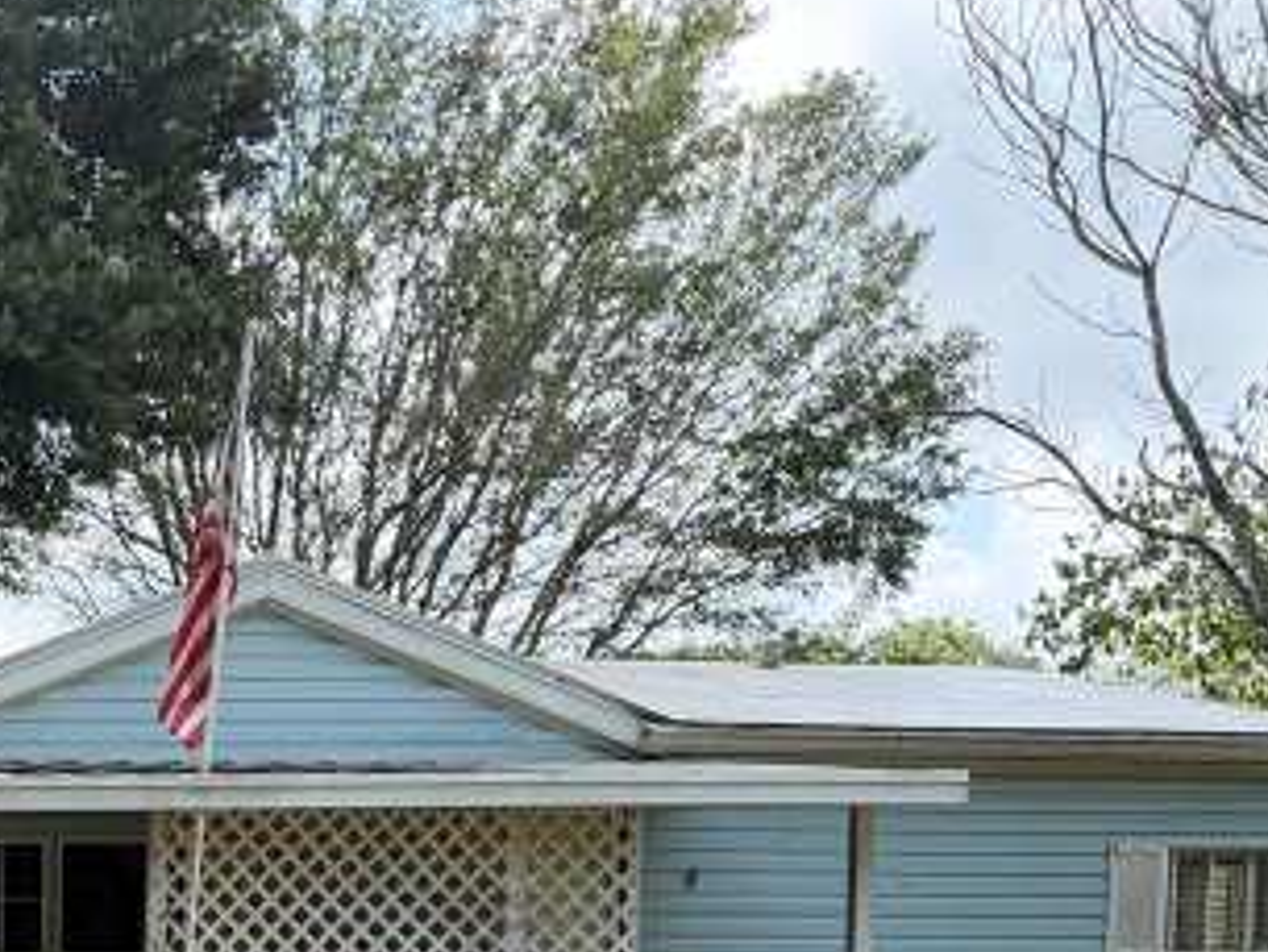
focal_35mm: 63
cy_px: 1181
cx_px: -229
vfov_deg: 21.4
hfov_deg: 27.3
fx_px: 2309
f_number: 1.78
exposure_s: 1/1855
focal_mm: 6.76
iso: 100
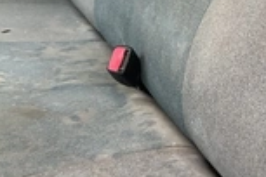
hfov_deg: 24.6
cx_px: 259
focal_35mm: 79
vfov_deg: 16.6
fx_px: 584
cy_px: -31
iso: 25
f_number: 1.8
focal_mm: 3
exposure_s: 1/122
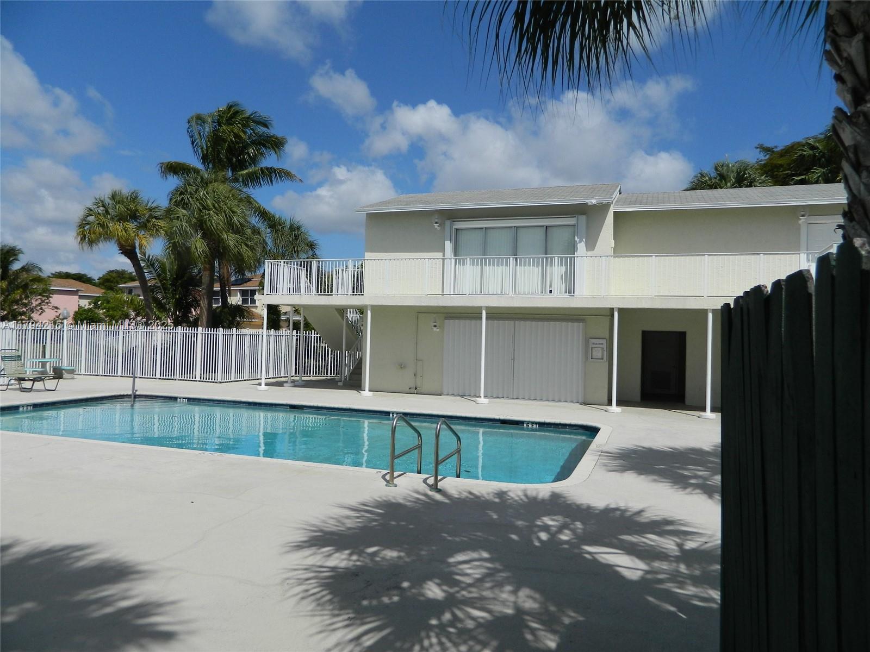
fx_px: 628
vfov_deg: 54.9
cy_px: 326
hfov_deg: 69.4
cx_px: 435
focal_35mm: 25
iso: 80
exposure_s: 1/400
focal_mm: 4.5
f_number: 8.7
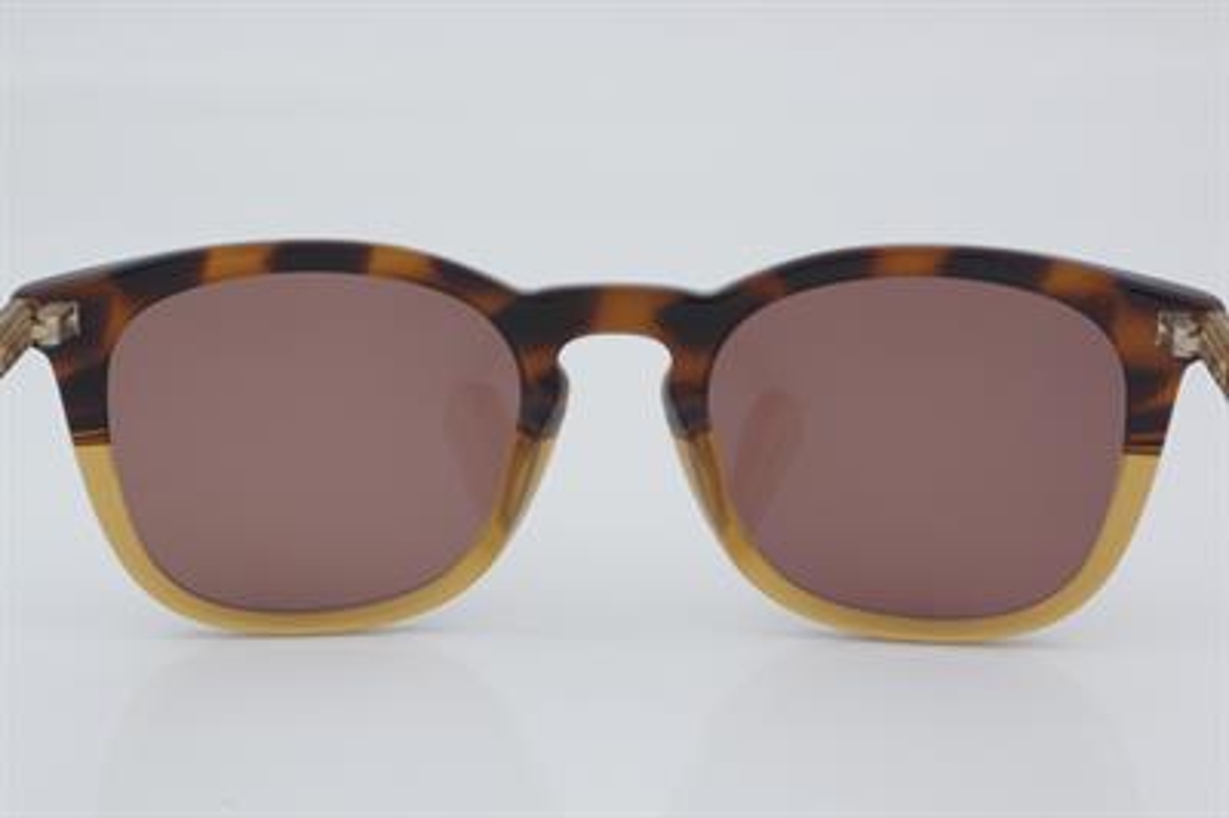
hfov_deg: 24.6
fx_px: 2814
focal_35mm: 82
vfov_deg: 16.5
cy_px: 409
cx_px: 614
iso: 100
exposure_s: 1/4
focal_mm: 55
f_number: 32
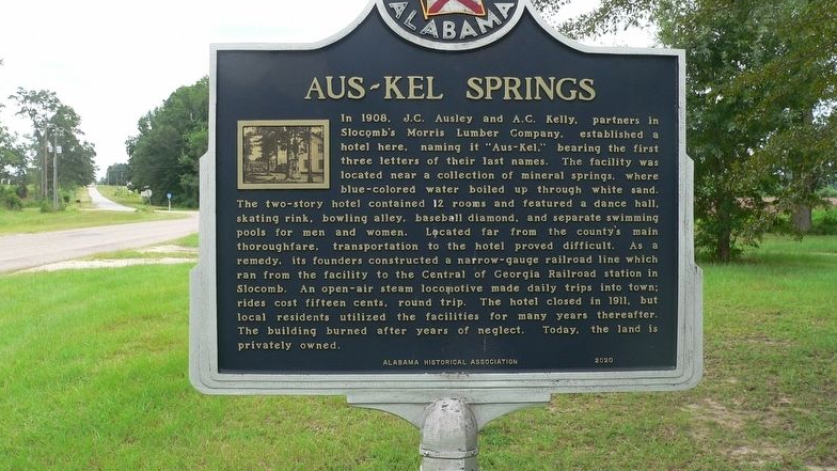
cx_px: 424
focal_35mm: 40
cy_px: 245
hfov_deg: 50.5
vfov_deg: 29.7
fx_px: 888
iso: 80
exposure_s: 1/200
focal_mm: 6
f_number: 4
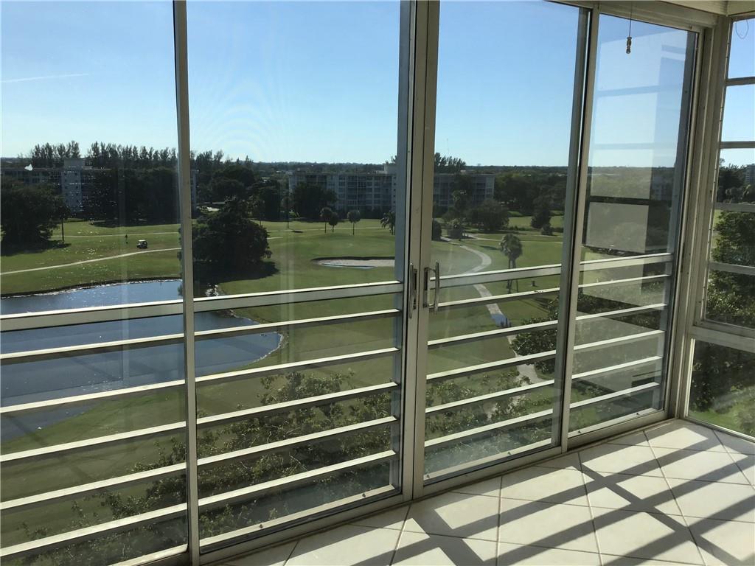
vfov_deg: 45.4
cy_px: 283
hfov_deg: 58.4
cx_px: 378
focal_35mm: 31
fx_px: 676
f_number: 2.4
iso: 25
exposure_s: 1/1431
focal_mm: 3.3
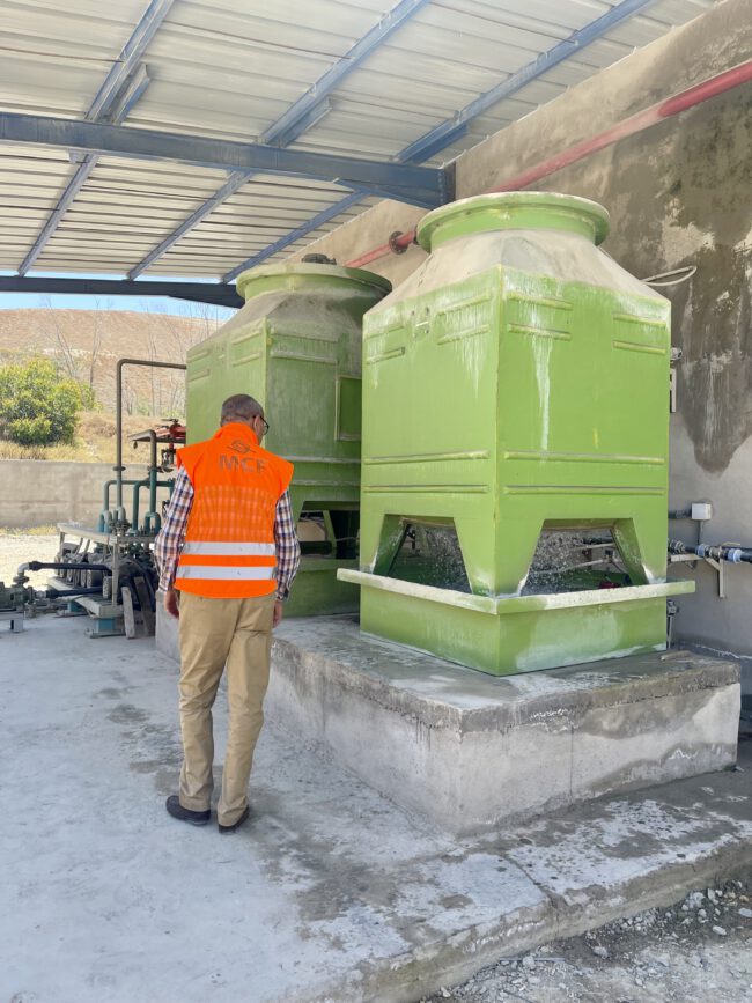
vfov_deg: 69.4
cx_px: 376
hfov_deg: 54.9
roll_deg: +0.2
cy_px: 502
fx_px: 724
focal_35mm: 25
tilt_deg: +0.9
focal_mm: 5.1
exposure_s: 1/692
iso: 32
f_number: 1.6
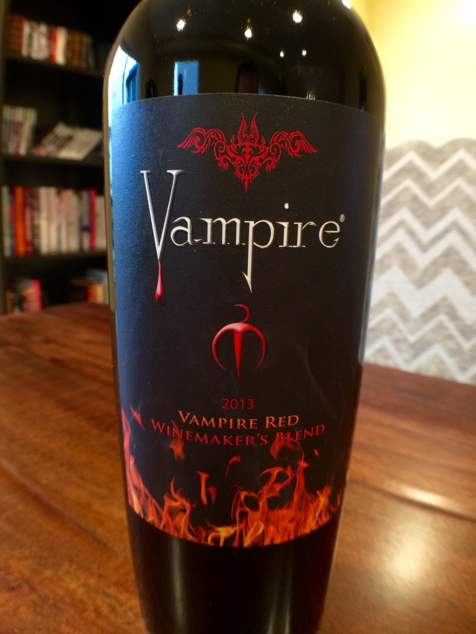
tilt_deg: -12.5
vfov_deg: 61.7
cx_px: 238
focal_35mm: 29
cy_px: 317
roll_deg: -1.3
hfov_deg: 48.2
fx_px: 532
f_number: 2.2
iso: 64
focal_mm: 4.15
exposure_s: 1/4
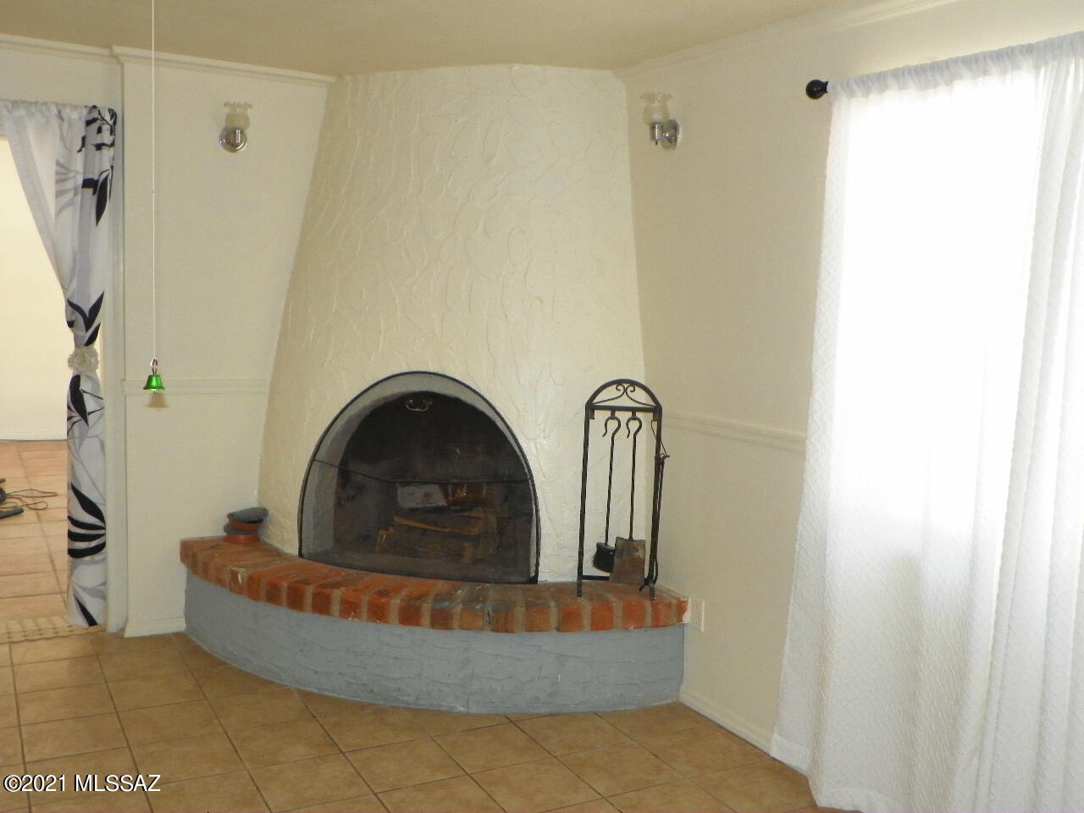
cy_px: 406
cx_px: 542
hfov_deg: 52.6
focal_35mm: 35
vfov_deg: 40.7
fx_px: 1096
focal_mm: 6.2
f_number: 3.2
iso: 125
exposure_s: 1/50
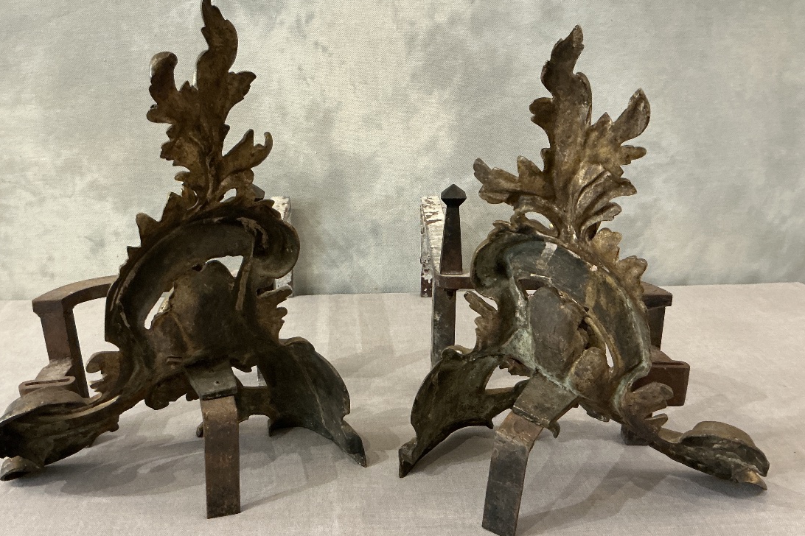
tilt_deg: -19.7
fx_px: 715
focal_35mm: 32
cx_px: 377
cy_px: 281
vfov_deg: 41.1
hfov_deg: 58.7
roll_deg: +0.2
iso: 250
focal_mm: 3
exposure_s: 1/33
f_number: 1.8
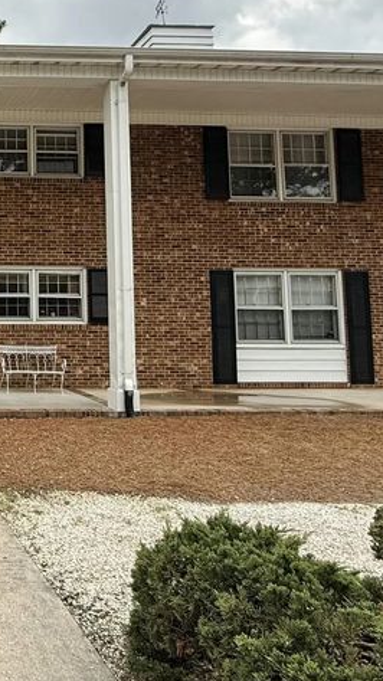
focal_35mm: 33
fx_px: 596
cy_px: 258
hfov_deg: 28.7
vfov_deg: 58.8
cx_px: -122
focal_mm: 2.22
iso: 64
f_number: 2.2
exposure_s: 1/1613
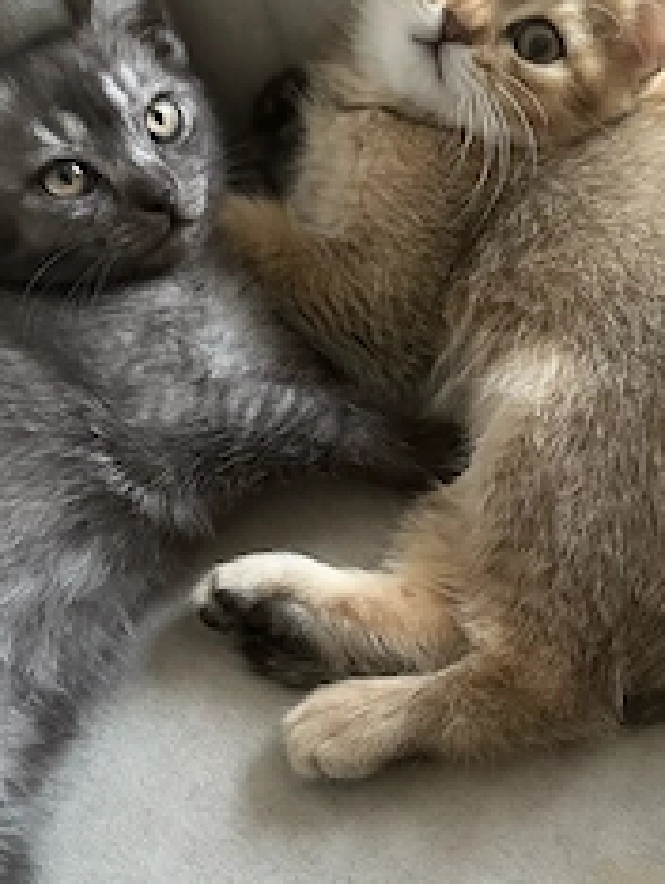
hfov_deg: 35.2
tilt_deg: -60.8
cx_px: 367
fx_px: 1048
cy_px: 495
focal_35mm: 41
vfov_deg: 45.6
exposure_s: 1/54
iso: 1000
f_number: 1.78
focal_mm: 6.86
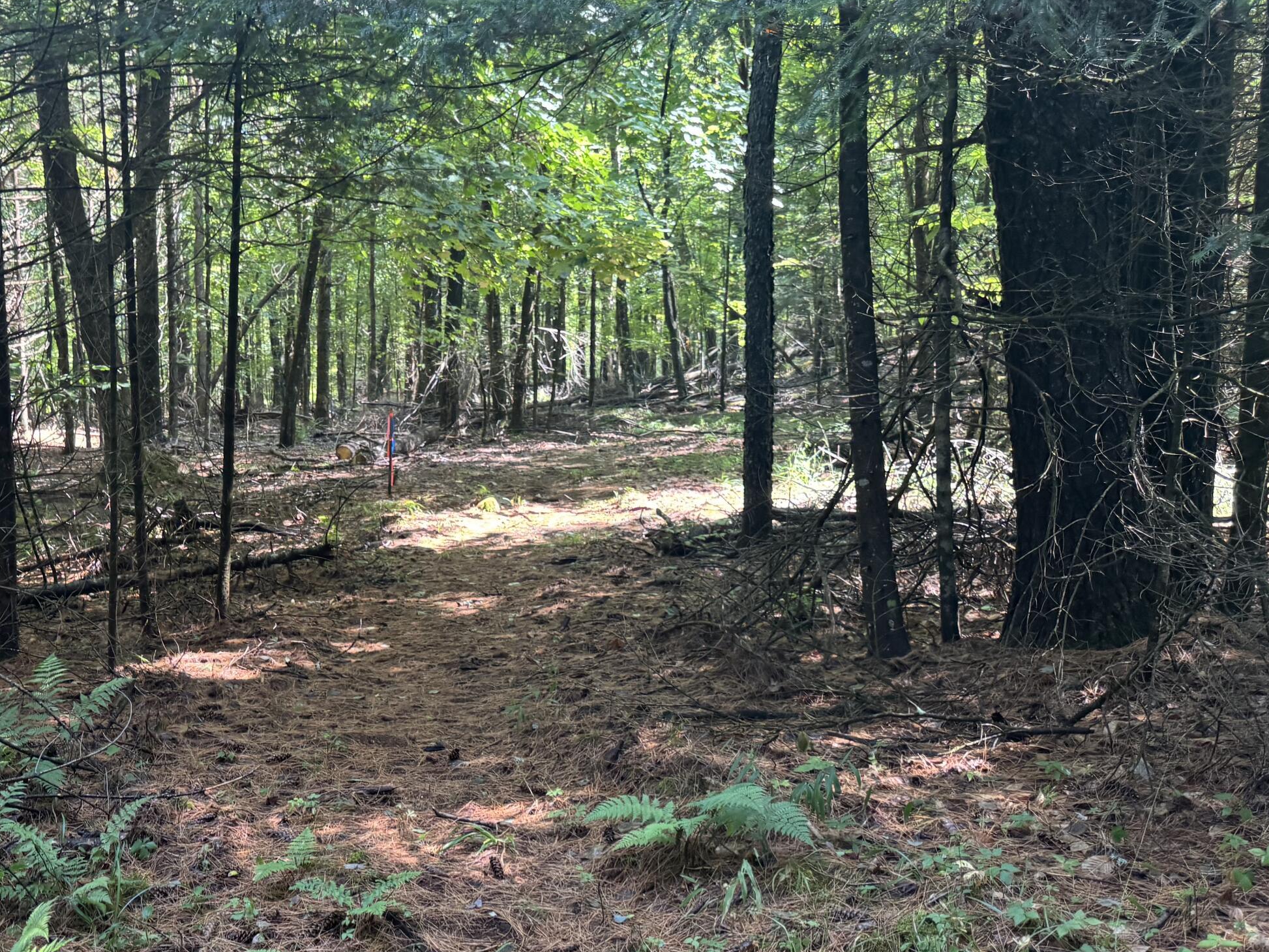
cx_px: 300
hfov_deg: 48.0
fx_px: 1356
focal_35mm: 37
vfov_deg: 38.5
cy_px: 584
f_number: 1.78
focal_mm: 6.76
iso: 200
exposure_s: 1/103
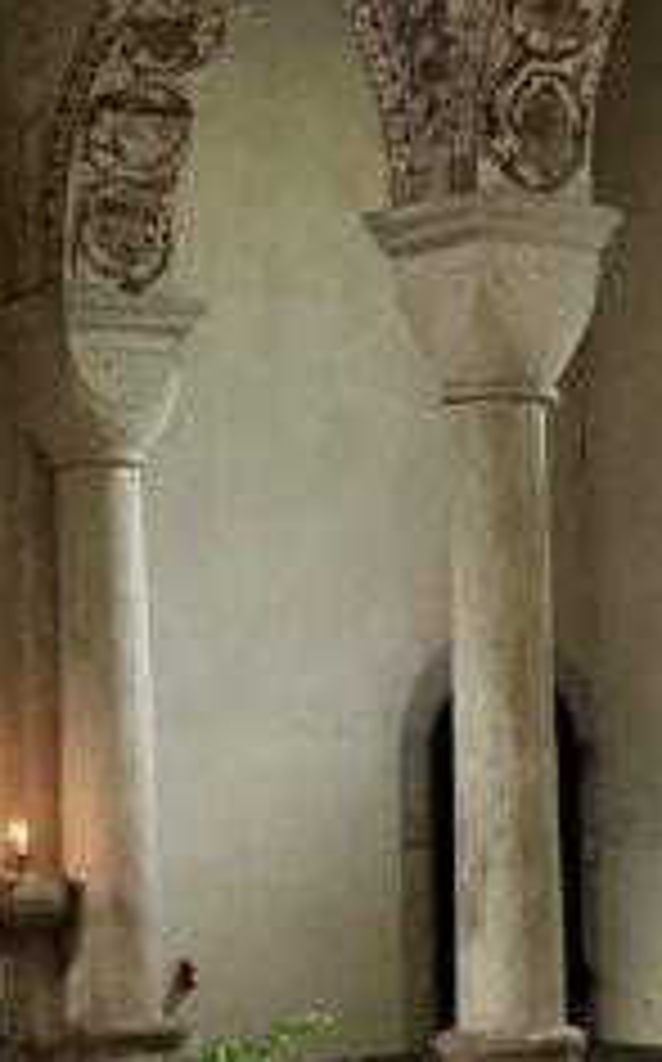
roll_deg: +0.8
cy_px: 783
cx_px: 991
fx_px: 3733
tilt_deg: +0.8
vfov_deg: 16.1
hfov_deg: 9.8
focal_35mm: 129
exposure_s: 1/6
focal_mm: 3.99
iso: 100
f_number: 1.8
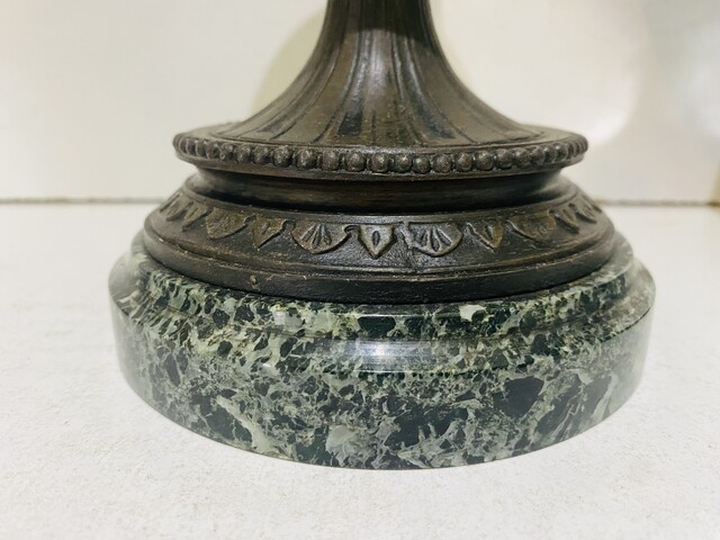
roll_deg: -0.6
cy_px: 270
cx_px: 360
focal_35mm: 25
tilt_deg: -14.5
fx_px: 520
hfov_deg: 69.4
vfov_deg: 54.9
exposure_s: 1/50
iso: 400
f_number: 1.8
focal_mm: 4.25
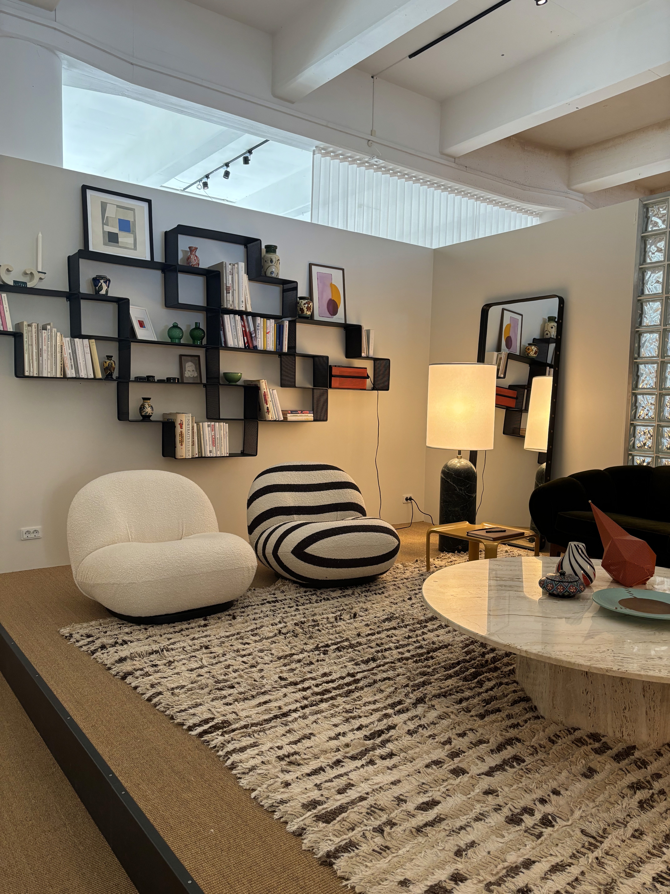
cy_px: 447
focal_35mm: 26
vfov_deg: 67.3
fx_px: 671
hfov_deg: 53.1
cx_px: 335
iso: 200
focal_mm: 5.96
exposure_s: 1/50
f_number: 1.6
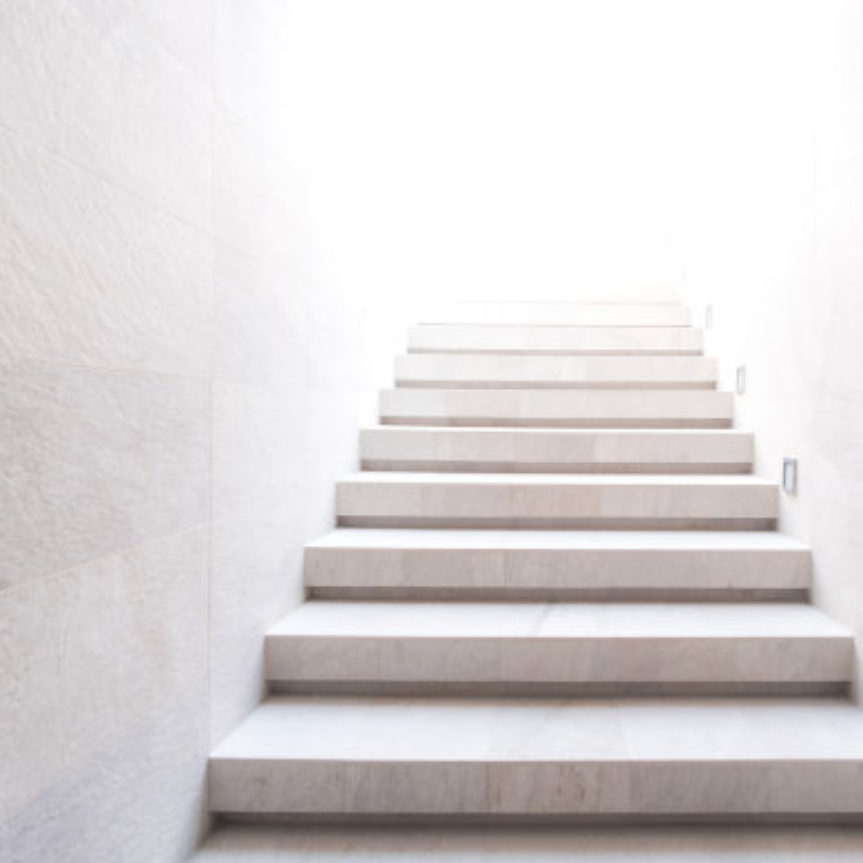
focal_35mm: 24
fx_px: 677
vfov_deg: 65.0
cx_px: 555
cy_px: 418
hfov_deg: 63.8
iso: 200
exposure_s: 1/20
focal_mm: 12
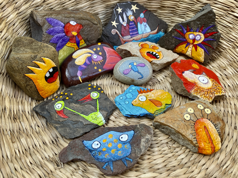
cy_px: 89
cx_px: 119
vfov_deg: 53.1
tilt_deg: -51.0
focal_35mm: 26
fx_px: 179
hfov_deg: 67.3
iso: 80
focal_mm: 4.25
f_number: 1.8
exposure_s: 1/122
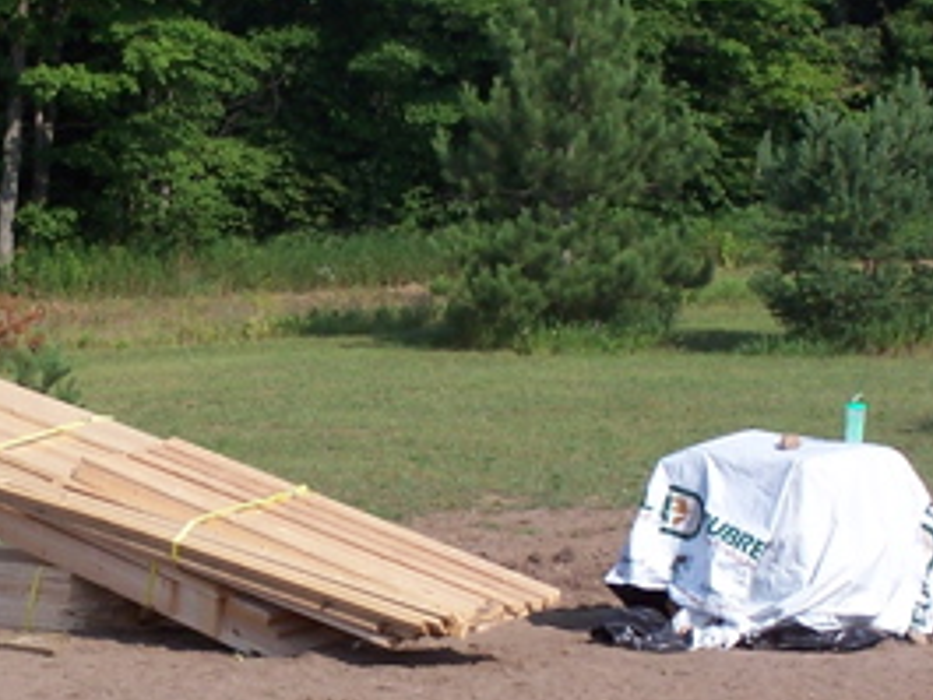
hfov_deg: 10.9
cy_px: 517
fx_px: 4881
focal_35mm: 181
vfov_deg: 8.2
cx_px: 264
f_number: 4.5
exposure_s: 1/500
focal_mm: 12.4
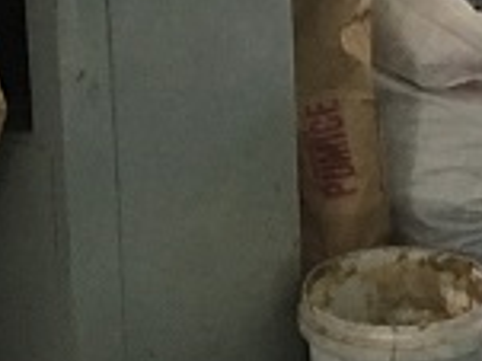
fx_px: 2671
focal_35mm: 192
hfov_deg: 10.3
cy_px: -297
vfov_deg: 7.5
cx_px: 198
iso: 160
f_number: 2.2
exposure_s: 1/33
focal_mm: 4.15
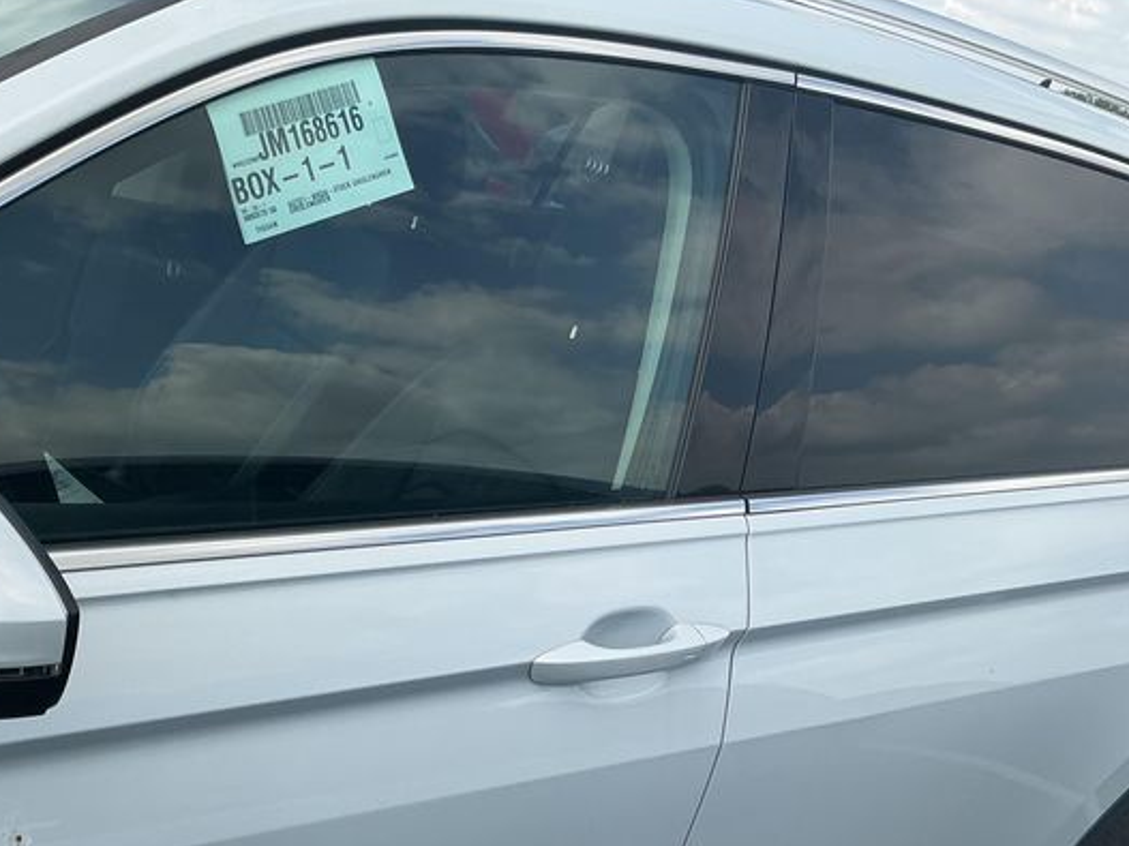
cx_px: 551
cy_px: 619
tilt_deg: -22.0
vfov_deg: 32.3
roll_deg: -12.2
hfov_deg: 43.0
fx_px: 1435
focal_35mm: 44
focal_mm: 3
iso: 25
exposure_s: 1/1311
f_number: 1.8
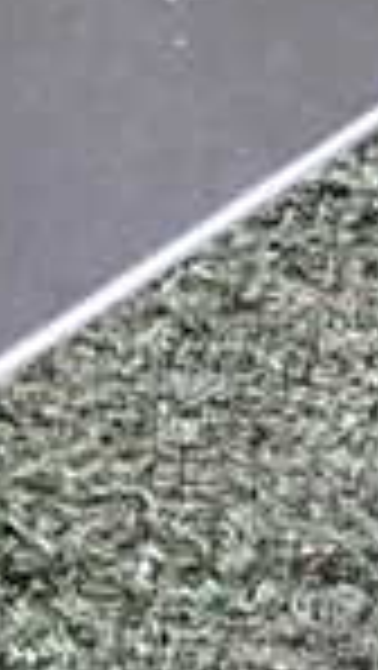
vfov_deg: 17.9
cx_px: 428
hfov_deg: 10.9
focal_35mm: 110
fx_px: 1957
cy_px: -243
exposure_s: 1/30
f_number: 2
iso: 400
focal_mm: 4.5
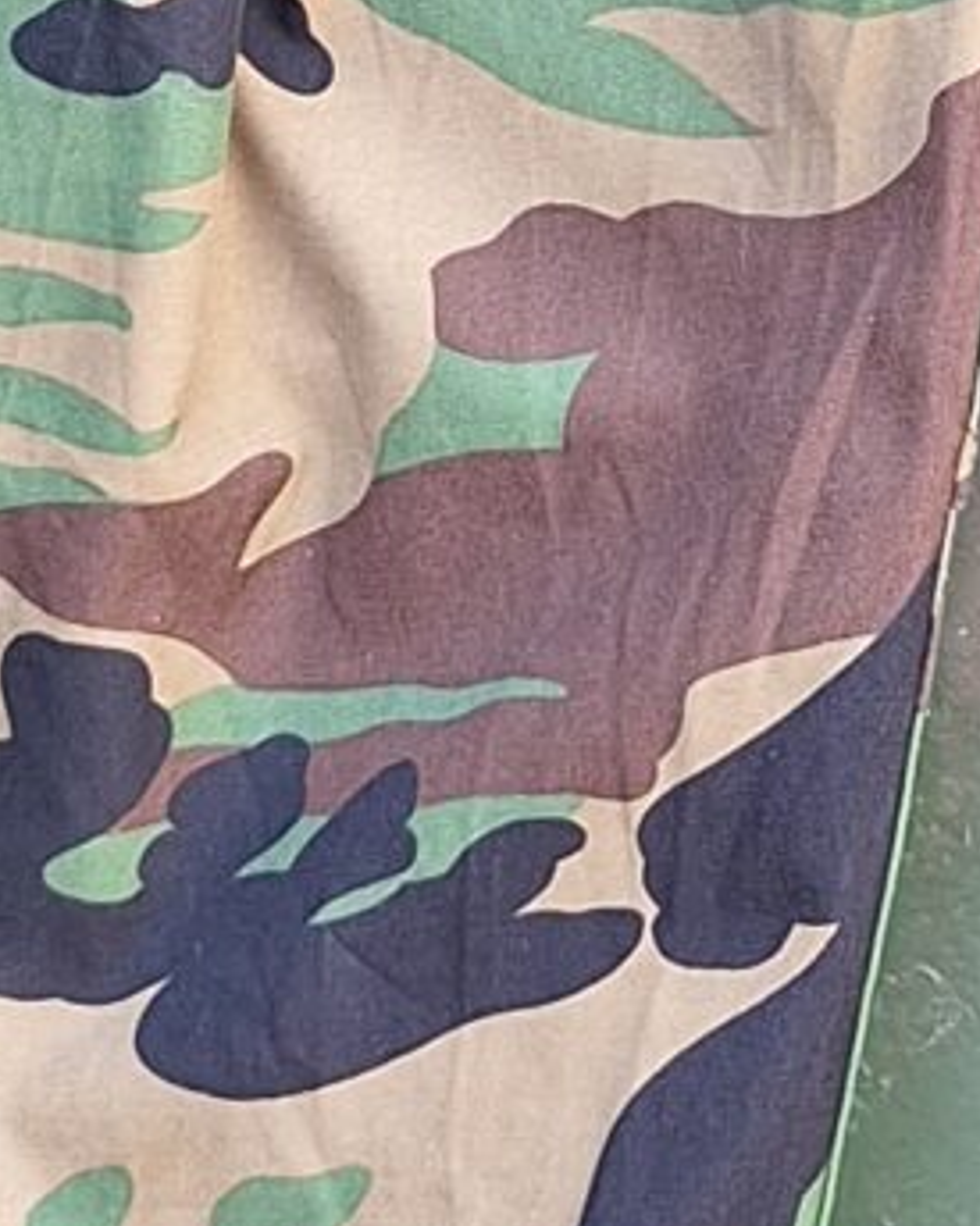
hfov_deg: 9.1
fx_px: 6057
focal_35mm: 167
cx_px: 1130
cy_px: -773
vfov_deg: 11.0
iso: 80
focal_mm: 5.54
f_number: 1.8
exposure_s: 1/100
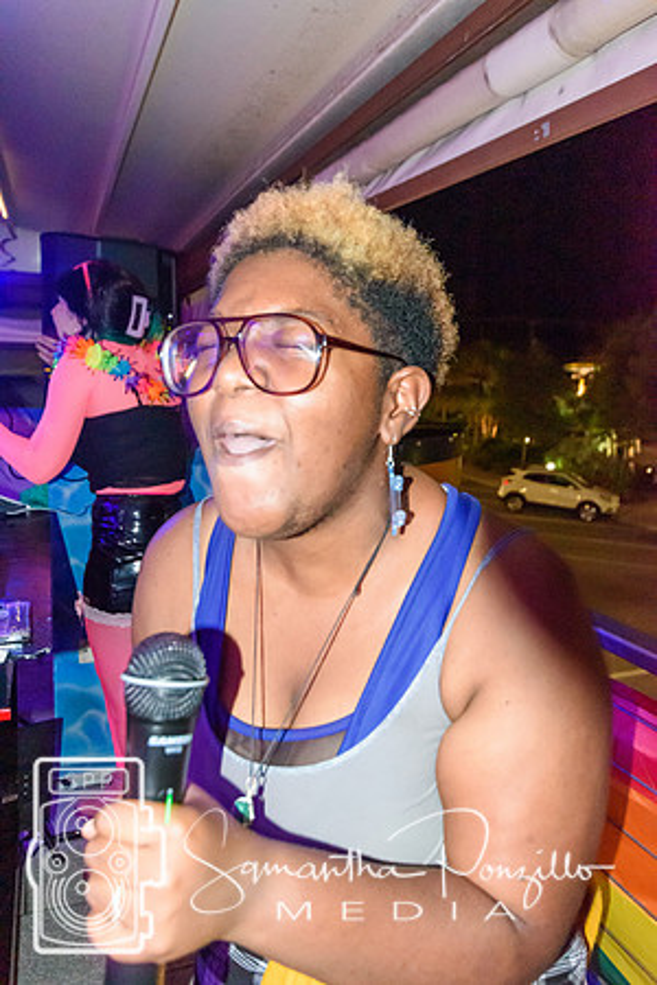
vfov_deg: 67.4
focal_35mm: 27
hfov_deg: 47.9
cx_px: 328
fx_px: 739
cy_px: 492
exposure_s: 1/60
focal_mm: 18
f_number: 3.5
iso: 4500
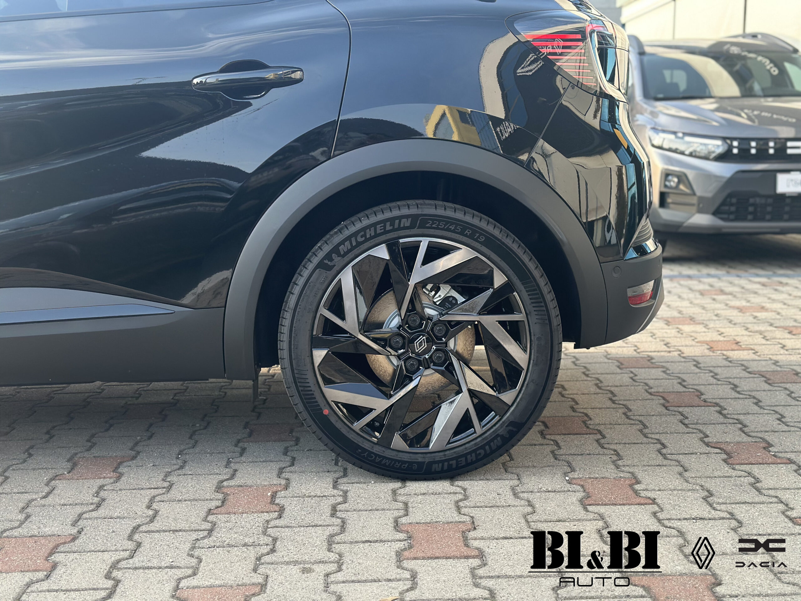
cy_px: 300
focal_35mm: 48
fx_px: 1111
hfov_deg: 39.7
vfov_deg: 30.3
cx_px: 400
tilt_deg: -8.1
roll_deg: +0.0
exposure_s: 1/426
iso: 80
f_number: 1.78
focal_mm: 6.86
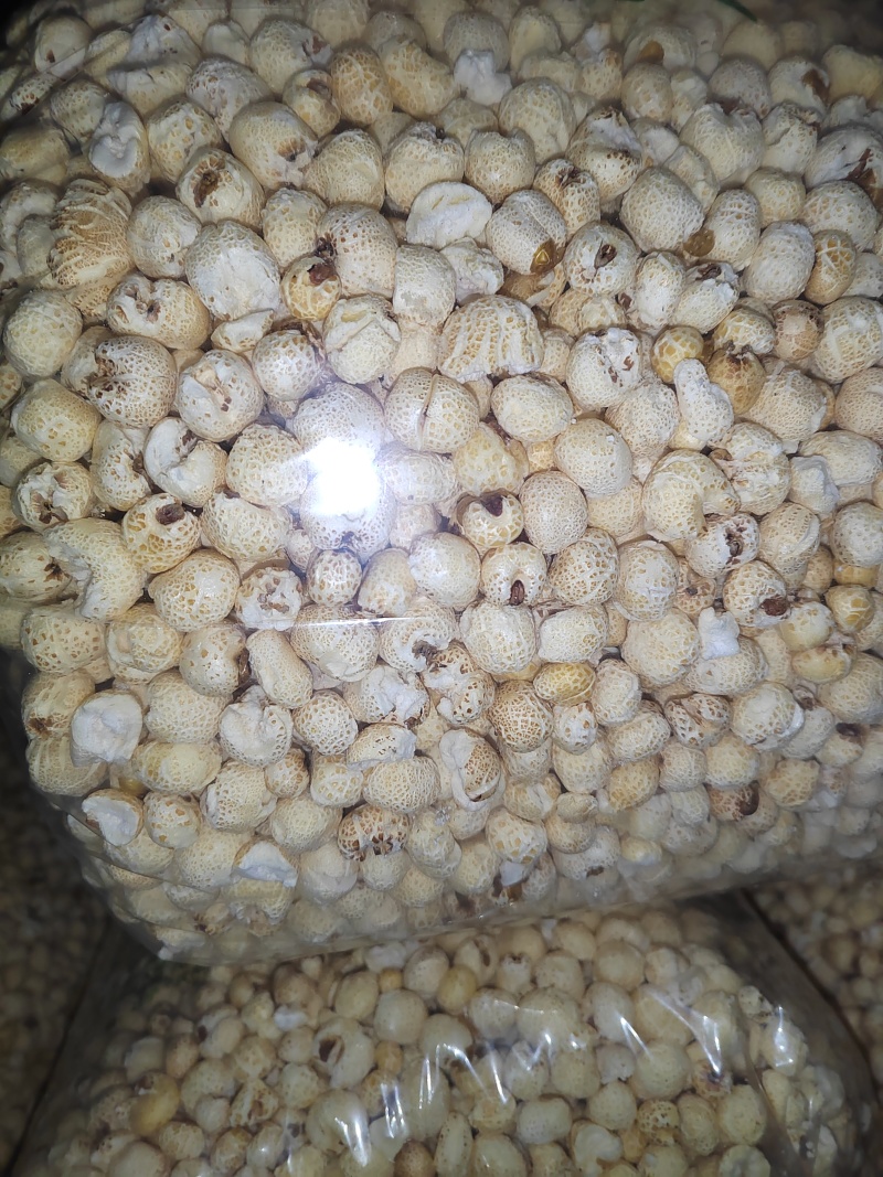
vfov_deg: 73.9
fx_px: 782
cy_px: 588
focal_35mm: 23
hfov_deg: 58.9
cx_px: 442
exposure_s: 1/100
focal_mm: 5.52
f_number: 1.9
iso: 2081
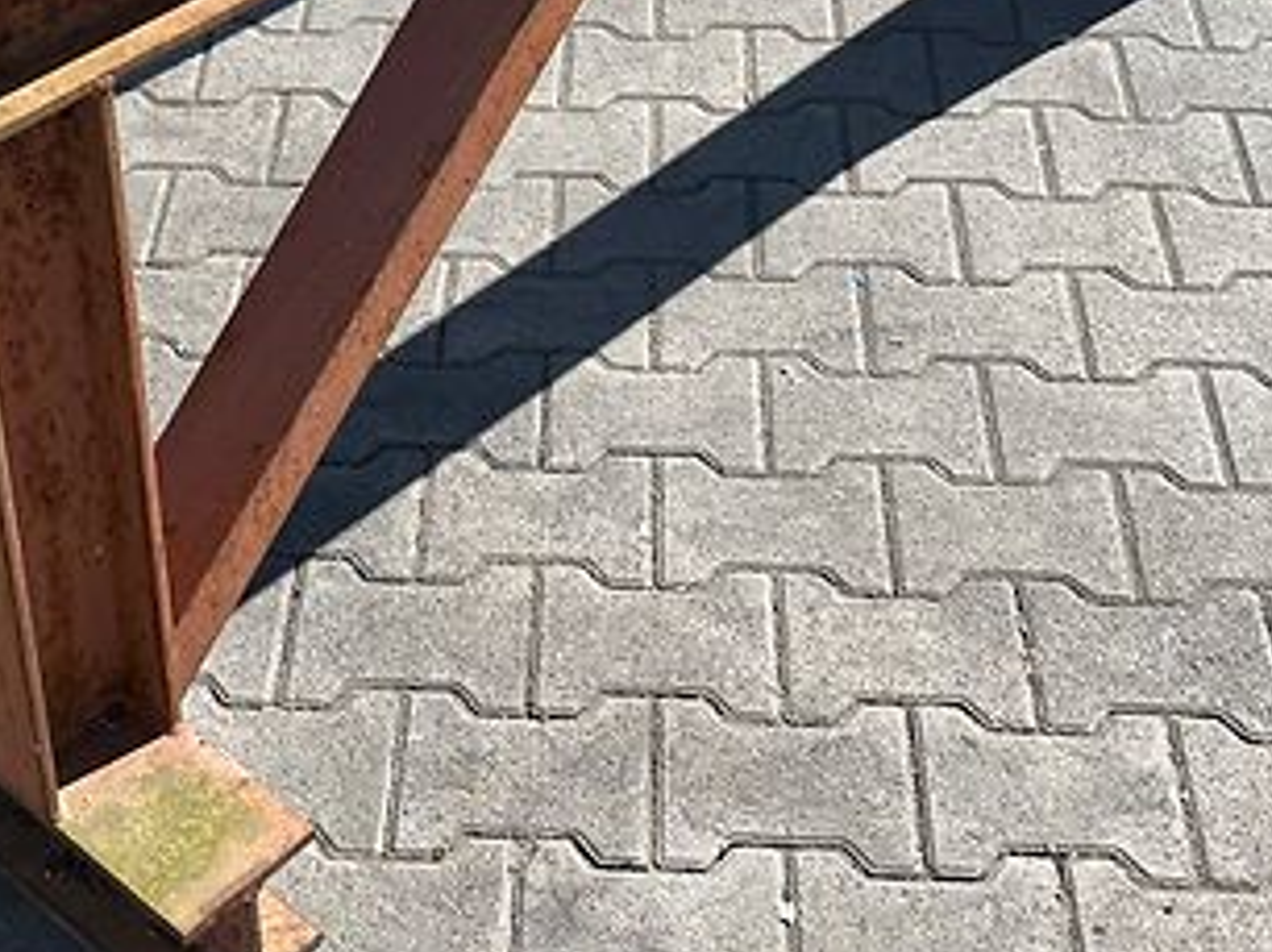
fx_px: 2497
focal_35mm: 68
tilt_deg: -33.0
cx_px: 511
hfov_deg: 28.5
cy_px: 58
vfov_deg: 21.0
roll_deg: -1.7
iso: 50
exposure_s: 1/1992
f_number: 1.6
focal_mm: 5.1
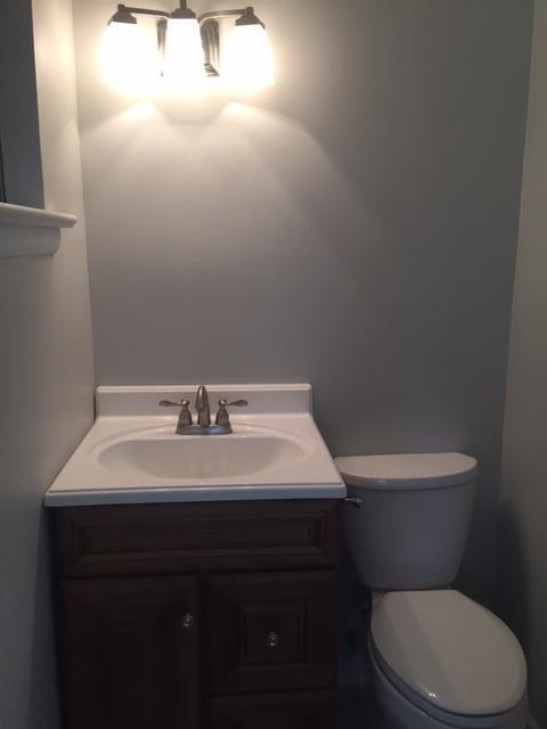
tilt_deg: -9.5
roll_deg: +0.3
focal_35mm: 29
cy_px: 364
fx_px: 611
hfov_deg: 48.2
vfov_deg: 61.7
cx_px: 274
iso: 40
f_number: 2.2
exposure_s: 1/40
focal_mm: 4.15
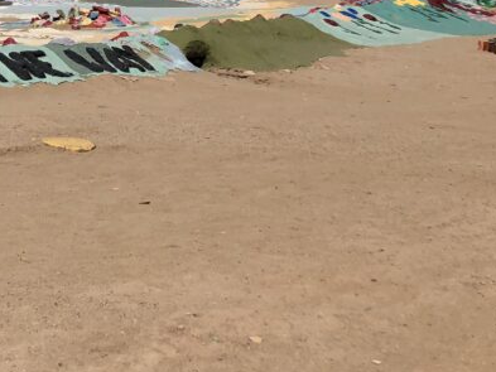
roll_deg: +0.4
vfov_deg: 18.8
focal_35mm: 73
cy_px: -100
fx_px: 1046
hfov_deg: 23.6
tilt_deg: +6.8
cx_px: -144
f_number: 1.8
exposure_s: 1/5348
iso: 20
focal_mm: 3.99
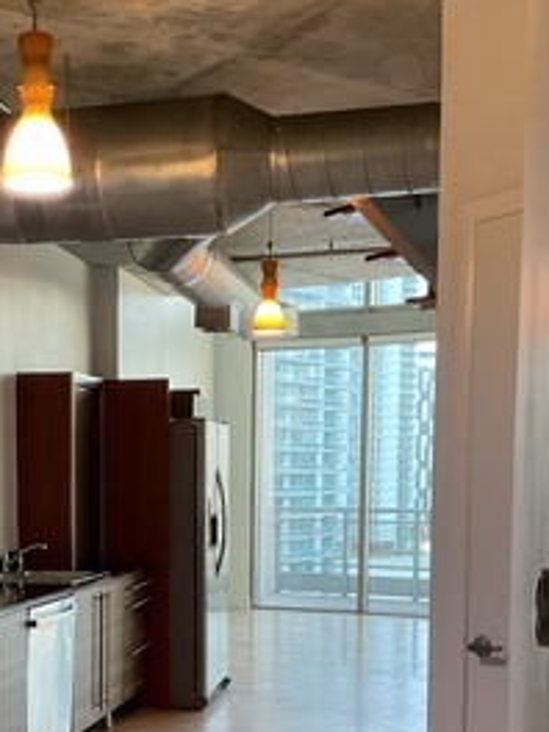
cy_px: 577
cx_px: 112
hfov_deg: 26.1
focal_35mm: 55
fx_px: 1163
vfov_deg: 34.0
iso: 125
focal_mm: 3
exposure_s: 1/60
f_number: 1.8
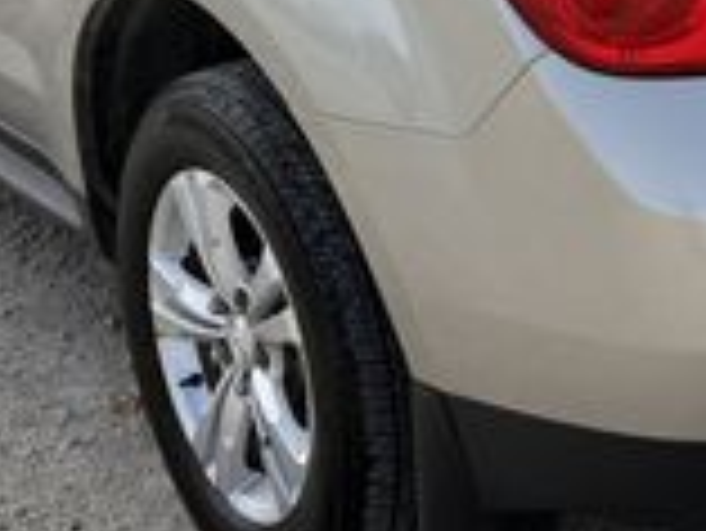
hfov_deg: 19.8
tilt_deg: -12.0
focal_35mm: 98
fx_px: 2000
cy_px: -108
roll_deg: -0.3
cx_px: 567
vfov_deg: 14.6
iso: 100
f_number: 1.78
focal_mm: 6.76
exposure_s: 1/3425
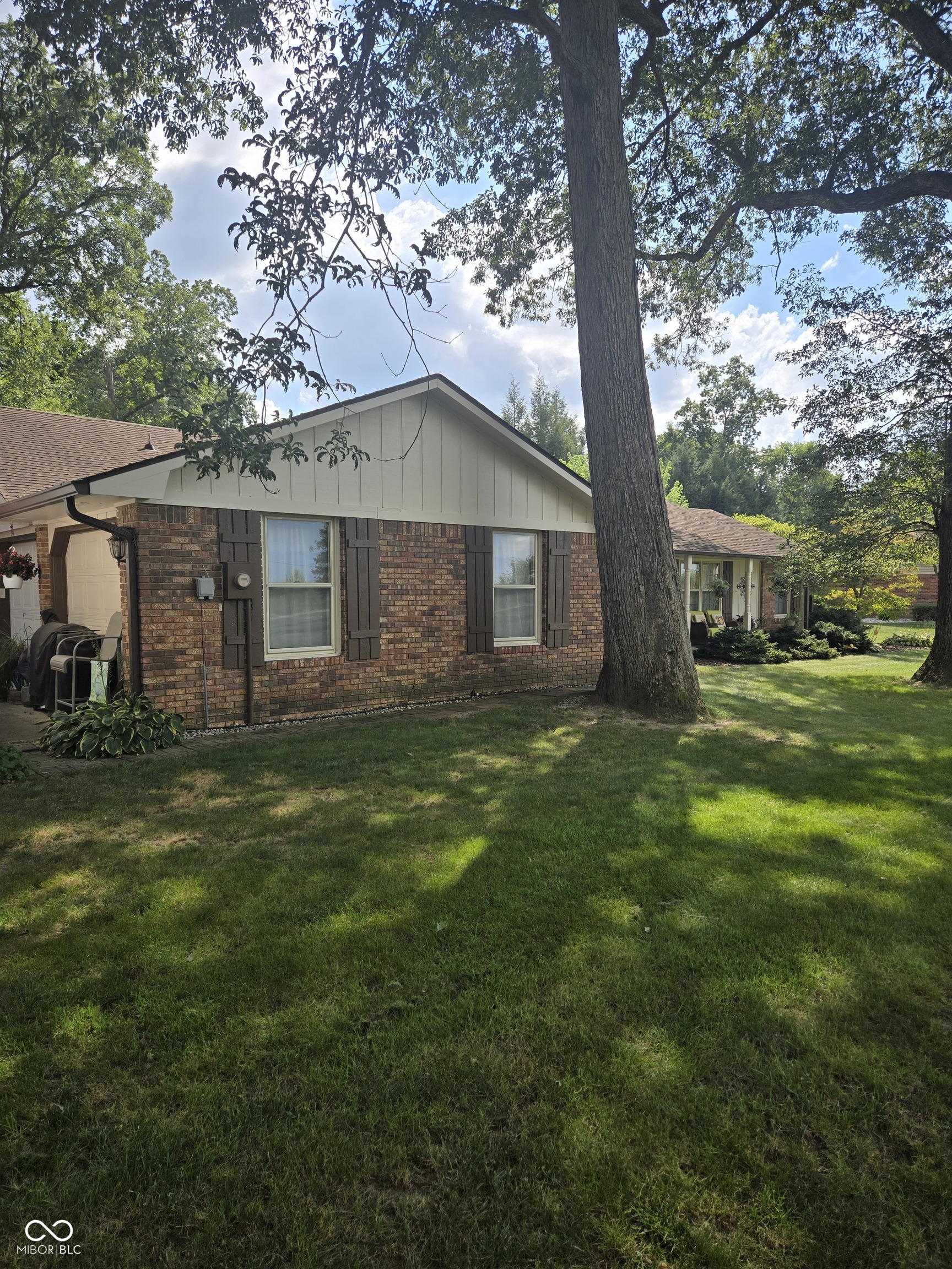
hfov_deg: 58.9
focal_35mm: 23
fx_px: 843
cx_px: 476
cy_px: 634
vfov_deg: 73.9
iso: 25
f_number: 1.8
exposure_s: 1/2252
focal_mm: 5.4
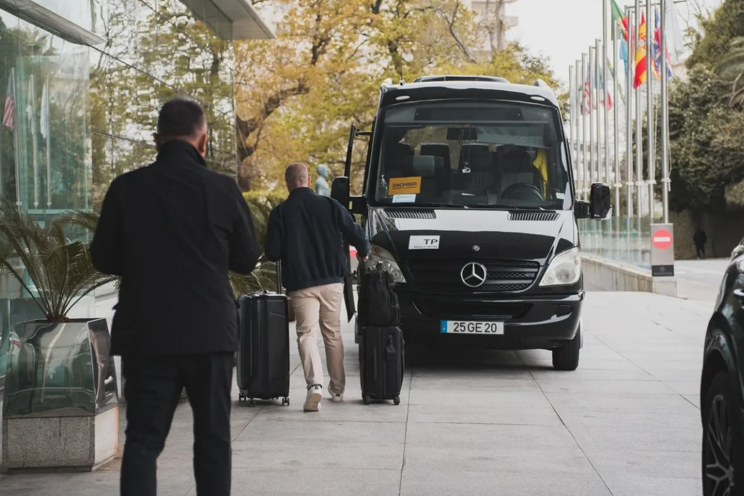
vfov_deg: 16.4
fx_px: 1715
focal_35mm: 83
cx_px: 355
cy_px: 222
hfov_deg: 24.5
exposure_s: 1/250
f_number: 2.8
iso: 100
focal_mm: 63
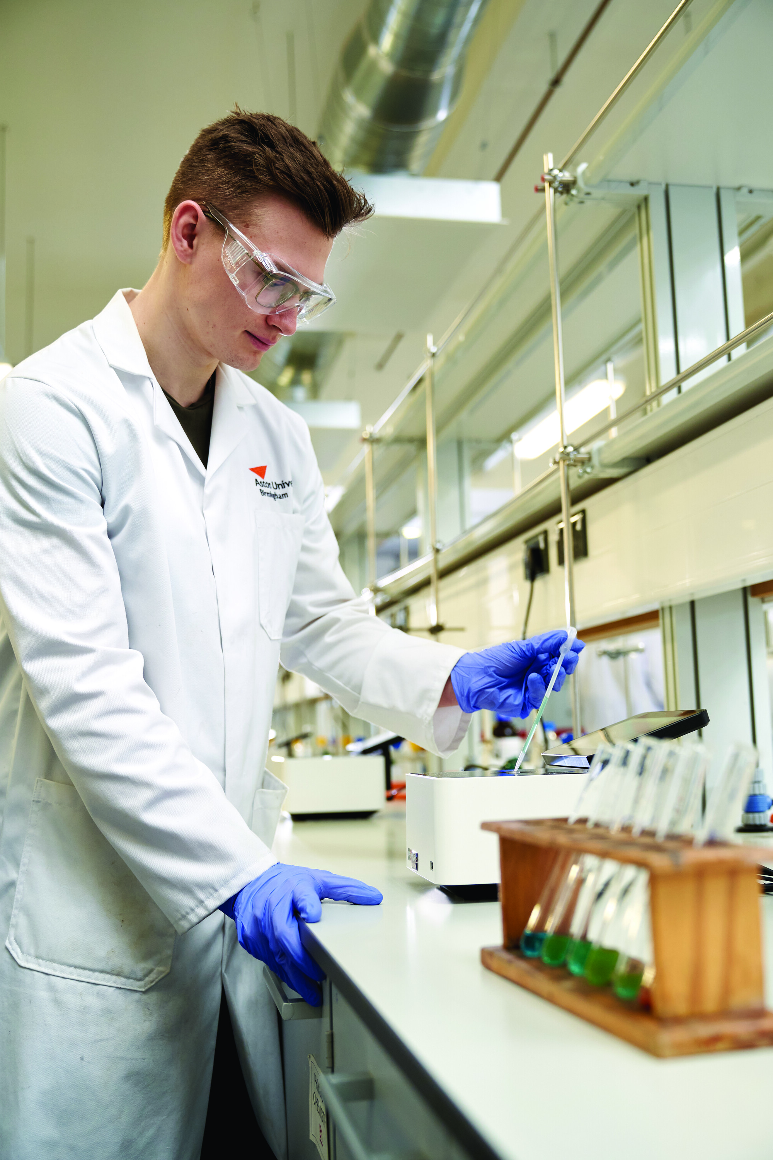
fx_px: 1224
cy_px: 580
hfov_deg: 35.1
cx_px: 386
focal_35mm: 38
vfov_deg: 50.7
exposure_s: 1/200
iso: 1250
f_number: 3.2
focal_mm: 38
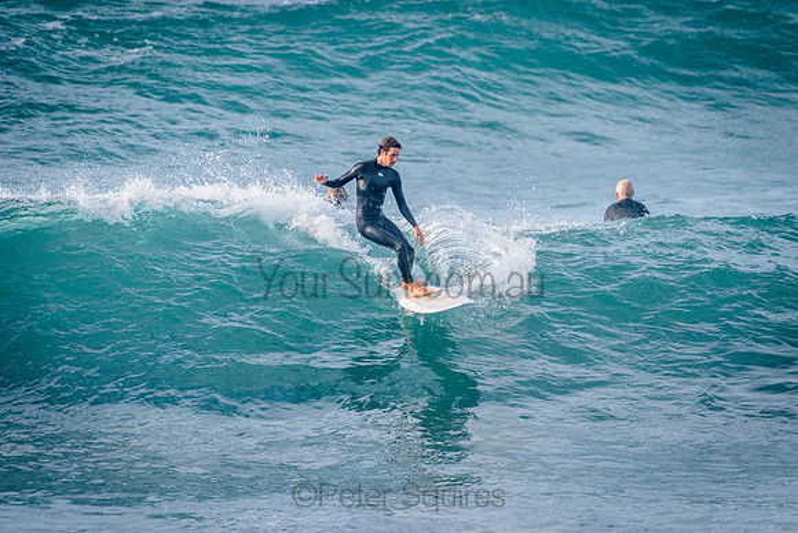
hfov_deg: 3.4
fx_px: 13578
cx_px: 449
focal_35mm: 612
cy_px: 288
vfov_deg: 2.2
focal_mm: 500
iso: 500
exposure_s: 1/2000
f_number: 5.6
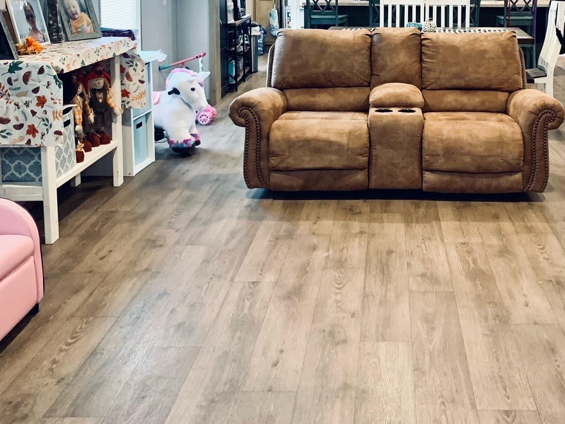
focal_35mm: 47
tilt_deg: -6.7
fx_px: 767
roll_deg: -0.7
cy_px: 49
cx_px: 382
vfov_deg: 29.7
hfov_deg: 39.9
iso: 200
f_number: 1.8
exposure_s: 1/60
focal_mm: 4.25
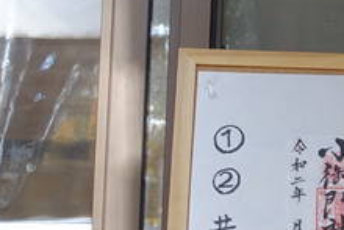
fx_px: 1253
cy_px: 177
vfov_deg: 10.5
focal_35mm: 131
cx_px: 574
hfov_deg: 14.2
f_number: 2.8
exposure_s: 1/60
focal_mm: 8.8
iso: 125
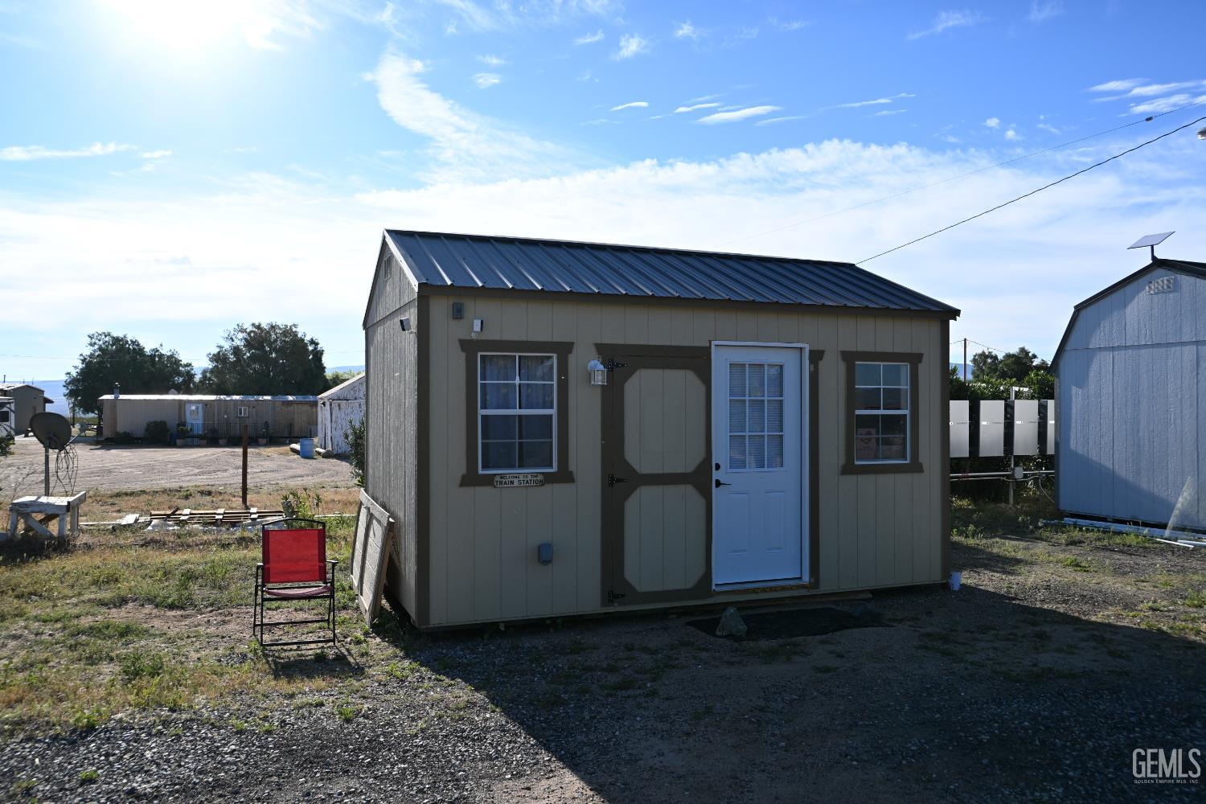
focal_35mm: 28
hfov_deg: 65.9
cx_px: 603
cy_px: 402
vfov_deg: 46.8
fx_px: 930
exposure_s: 1/400
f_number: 7.1
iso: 100
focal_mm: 18.5
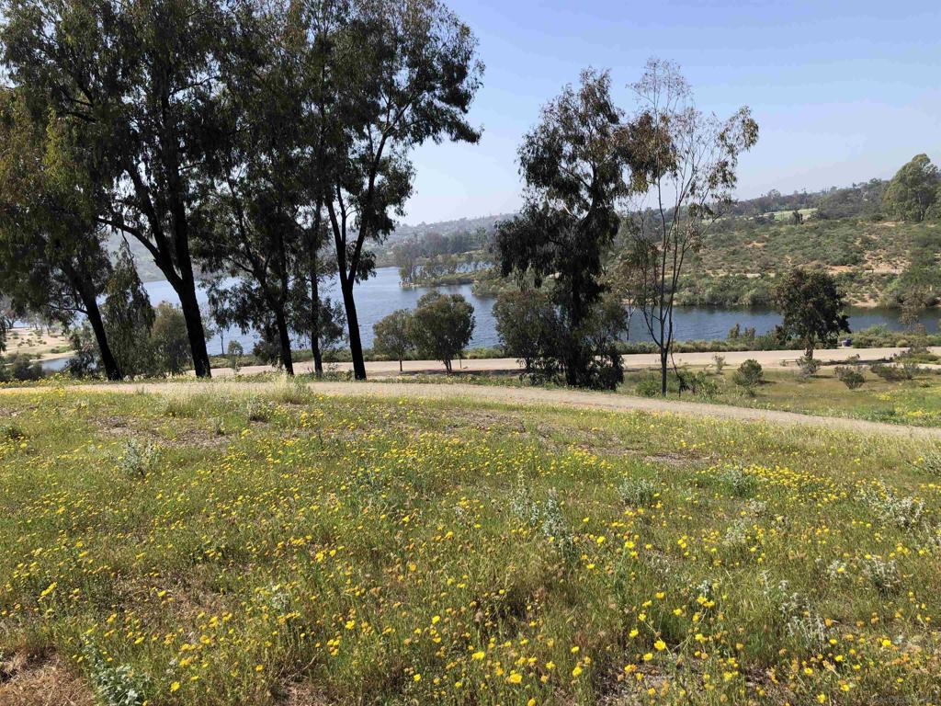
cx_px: 470
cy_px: 353
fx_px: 761
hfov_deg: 63.4
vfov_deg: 49.7
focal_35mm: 28
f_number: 1.8
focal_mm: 3.99
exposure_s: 1/1333
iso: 20
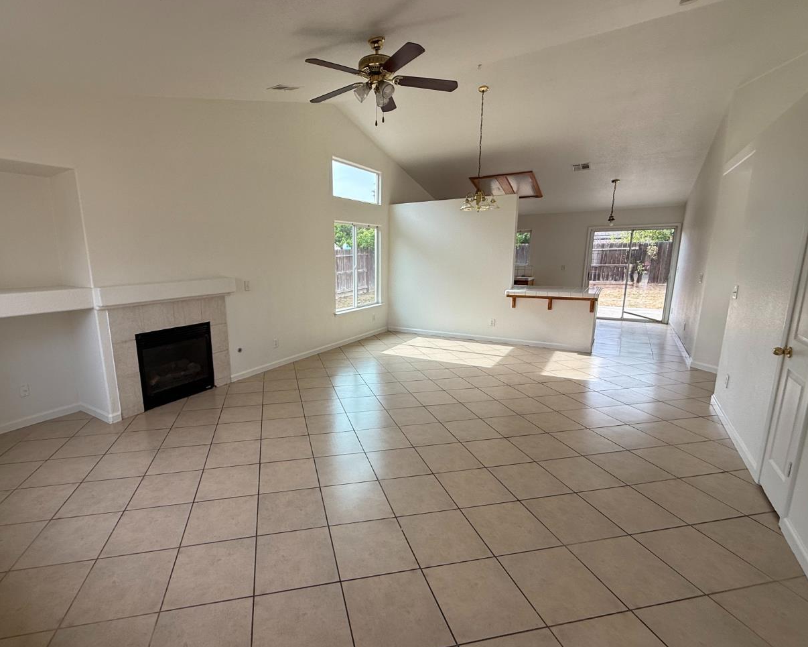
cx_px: 352
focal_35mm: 17
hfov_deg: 89.2
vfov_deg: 77.0
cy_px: 331
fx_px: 407
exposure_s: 1/219
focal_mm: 2.22
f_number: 2.2
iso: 50
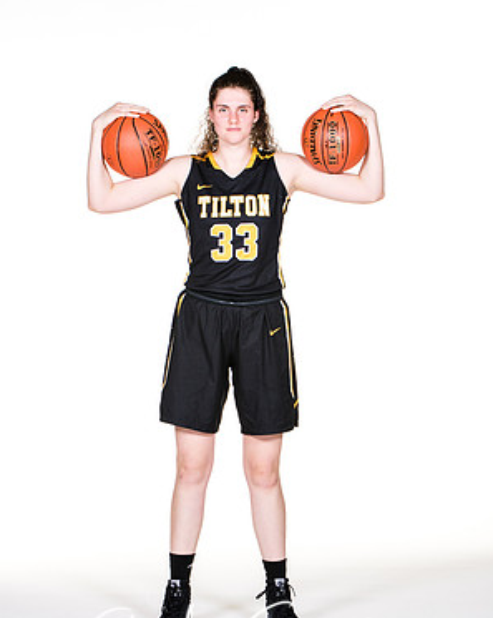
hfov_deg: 11.6
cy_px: 327
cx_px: 247
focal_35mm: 133
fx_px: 2429
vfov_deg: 14.5
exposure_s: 1/160
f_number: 6.3
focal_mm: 78
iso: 200
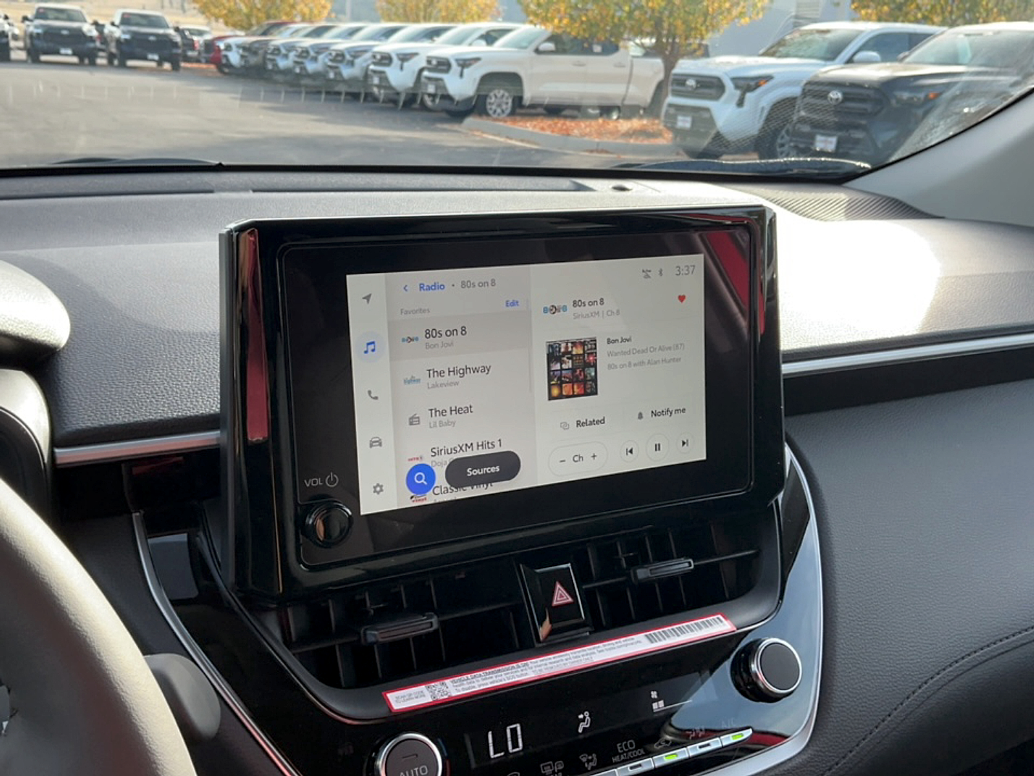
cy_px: 388
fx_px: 896
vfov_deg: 46.8
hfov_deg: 60.0
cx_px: 517
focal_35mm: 30
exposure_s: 1/118
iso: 16
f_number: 1.8
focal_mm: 3
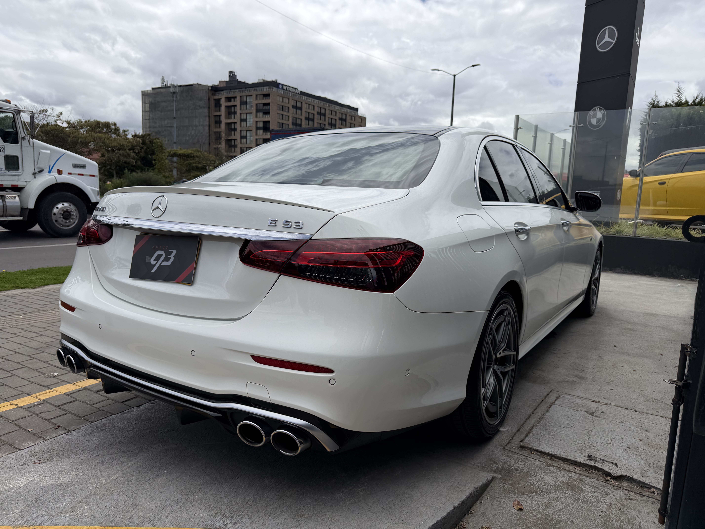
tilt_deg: -8.9
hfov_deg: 71.6
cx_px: 352
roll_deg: -1.7
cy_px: 264
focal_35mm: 24
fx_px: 489
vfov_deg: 56.8
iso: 80
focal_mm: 6.76
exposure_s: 1/8130
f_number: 1.78
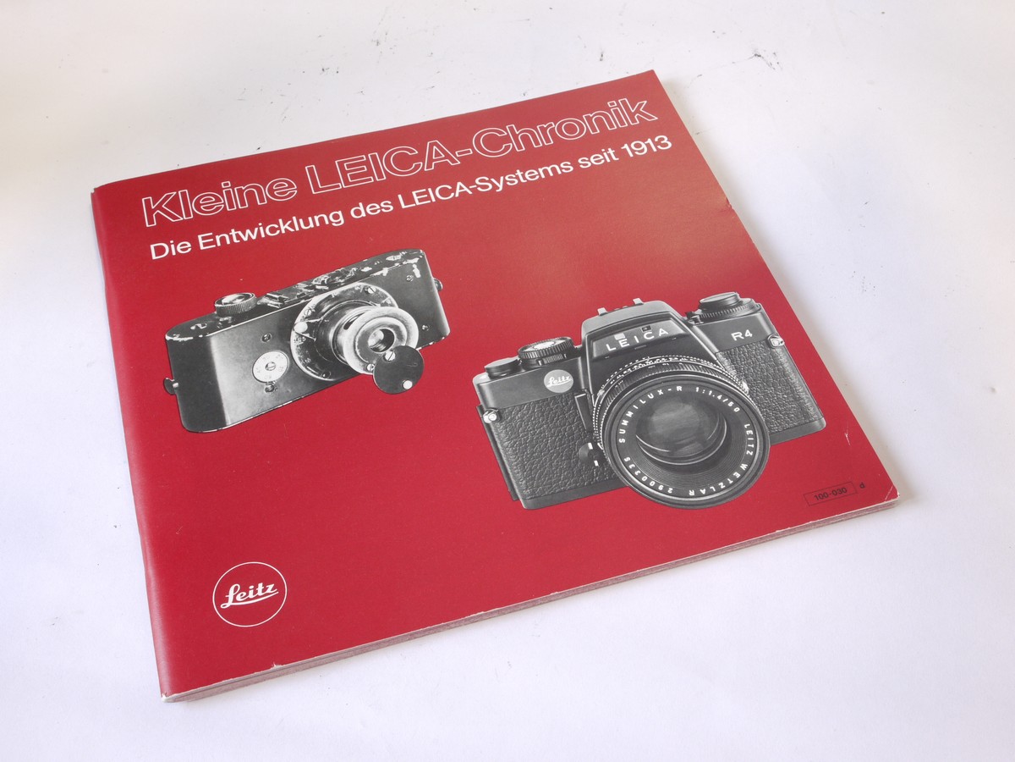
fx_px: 1290
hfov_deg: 42.9
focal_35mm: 44
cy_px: 381
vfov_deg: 32.9
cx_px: 508
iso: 400
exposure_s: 1/10
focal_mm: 22
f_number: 11
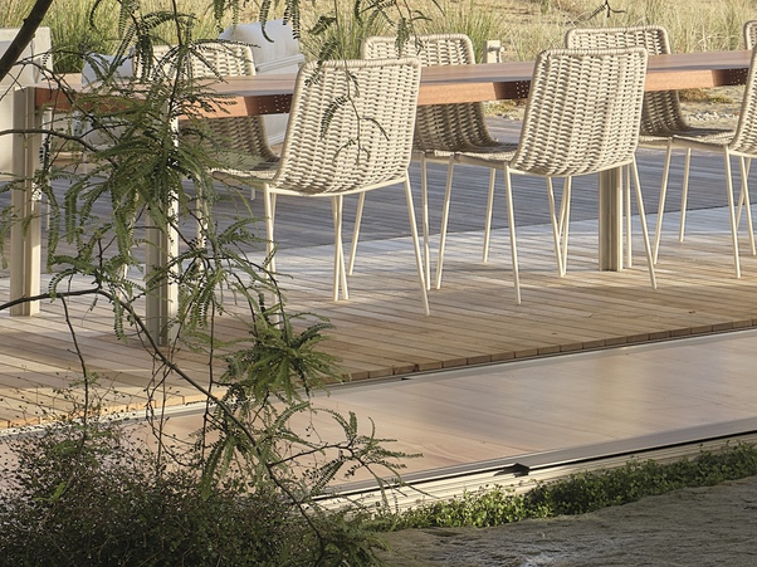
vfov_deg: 11.0
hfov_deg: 13.8
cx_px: 1180
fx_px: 2907
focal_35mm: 133
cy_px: -73
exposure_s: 1/50
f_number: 16
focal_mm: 50.8
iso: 200
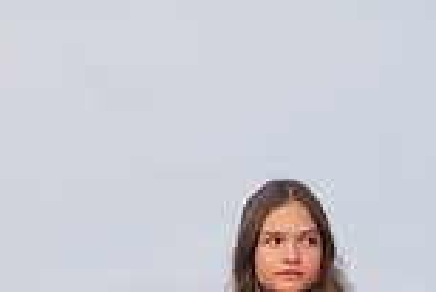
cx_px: 306
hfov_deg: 14.6
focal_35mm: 140
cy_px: 635
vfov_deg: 9.1
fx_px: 1697
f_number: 6.3
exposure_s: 1/320
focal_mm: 48
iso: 200
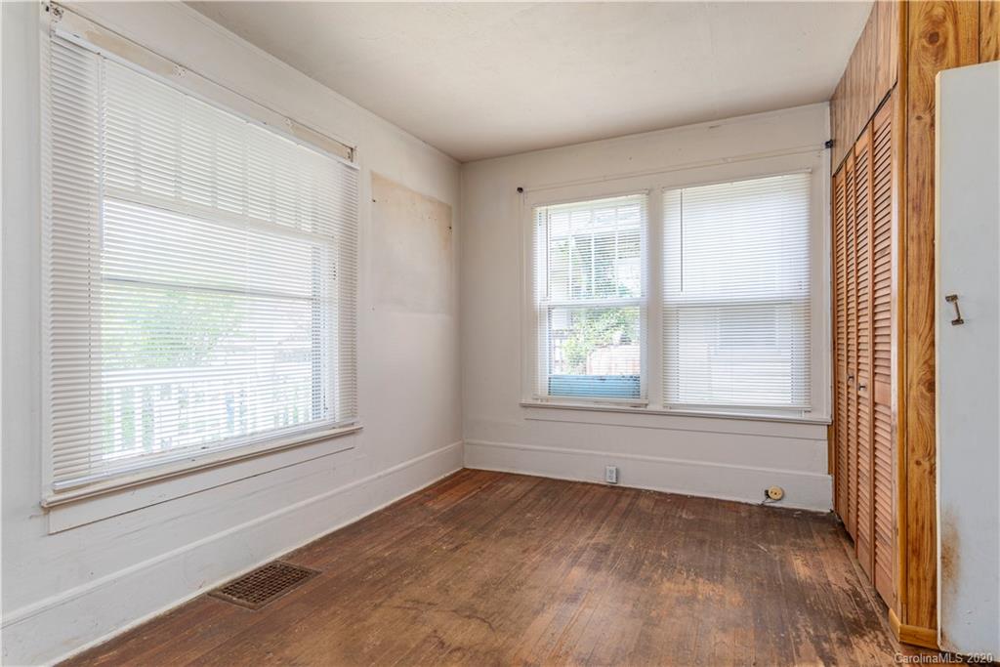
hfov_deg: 93.3
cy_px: 334
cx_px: 500
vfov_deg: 70.5
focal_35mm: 17
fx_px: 472
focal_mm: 17
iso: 320
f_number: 7.1
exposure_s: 1/80
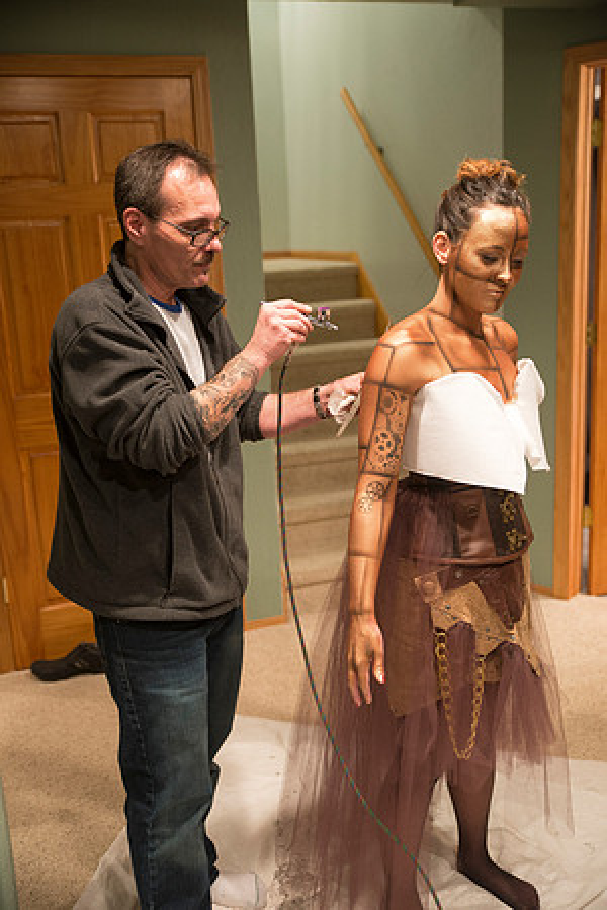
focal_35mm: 38
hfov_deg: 35.1
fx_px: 961
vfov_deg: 50.7
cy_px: 455
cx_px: 304
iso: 1100
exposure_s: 1/30
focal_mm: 38
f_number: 2.8
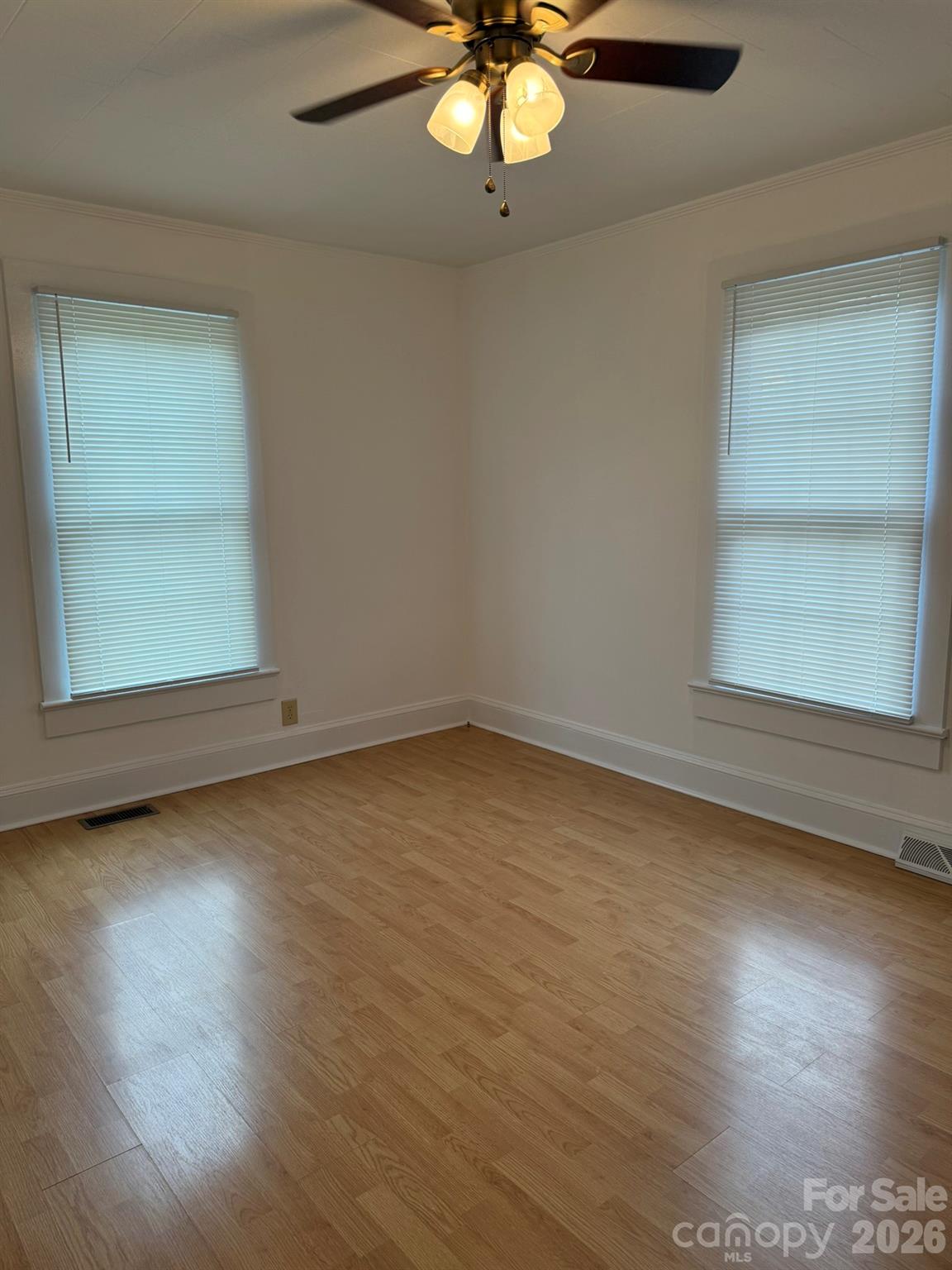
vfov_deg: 71.6
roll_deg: +0.4
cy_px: 635
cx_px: 476
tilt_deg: -8.4
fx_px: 880
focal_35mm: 24
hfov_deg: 56.8
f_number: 1.78
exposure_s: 1/120
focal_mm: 6.76
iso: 125
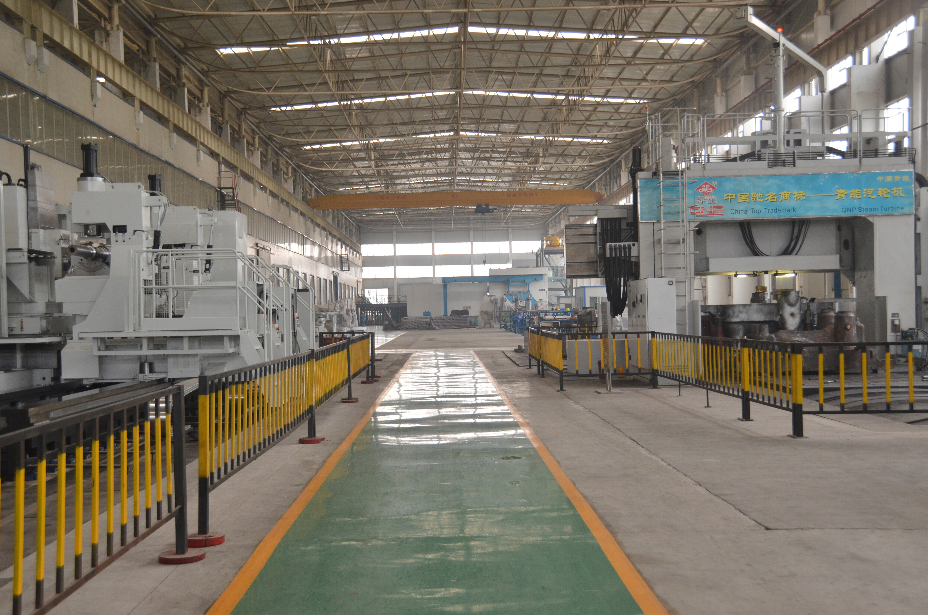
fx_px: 1119
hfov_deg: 45.0
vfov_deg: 30.7
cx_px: 464
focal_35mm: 44
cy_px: 308
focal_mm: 29
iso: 500
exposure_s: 1/80
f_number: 4
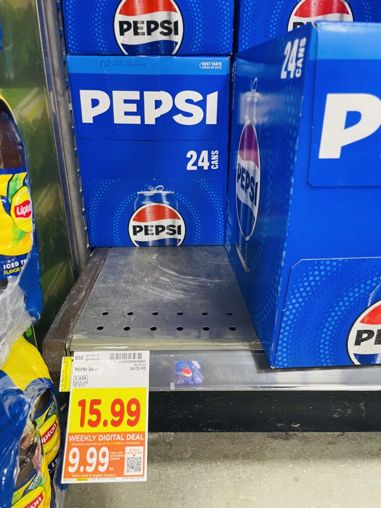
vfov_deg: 67.3
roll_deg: +1.1
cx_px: 190
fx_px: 382
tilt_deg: -23.1
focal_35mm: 26
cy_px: 254
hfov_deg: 53.1
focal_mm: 4.2
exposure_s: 1/56
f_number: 1.6
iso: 400
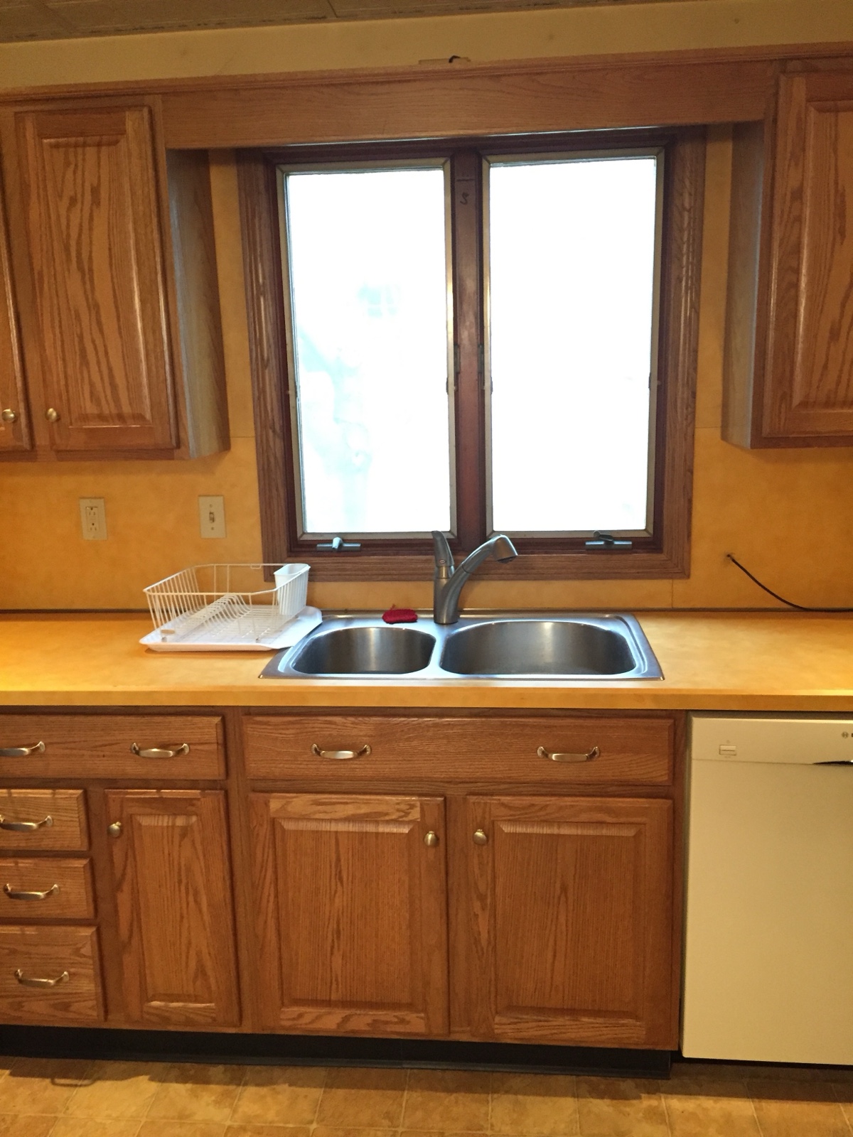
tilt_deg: -11.1
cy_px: 568
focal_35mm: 29
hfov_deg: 48.2
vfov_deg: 61.7
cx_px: 426
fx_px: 953
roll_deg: +0.9
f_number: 2.2
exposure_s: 1/30
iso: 320
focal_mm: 4.15
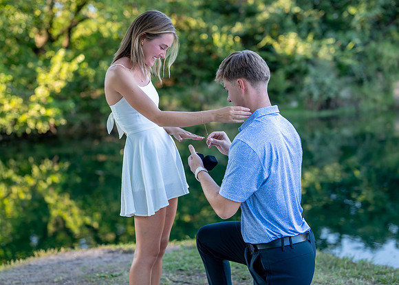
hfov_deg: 33.0
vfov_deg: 23.9
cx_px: 192
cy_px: 143
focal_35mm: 59
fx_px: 673
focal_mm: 50
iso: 250
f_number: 1.8
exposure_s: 1/640
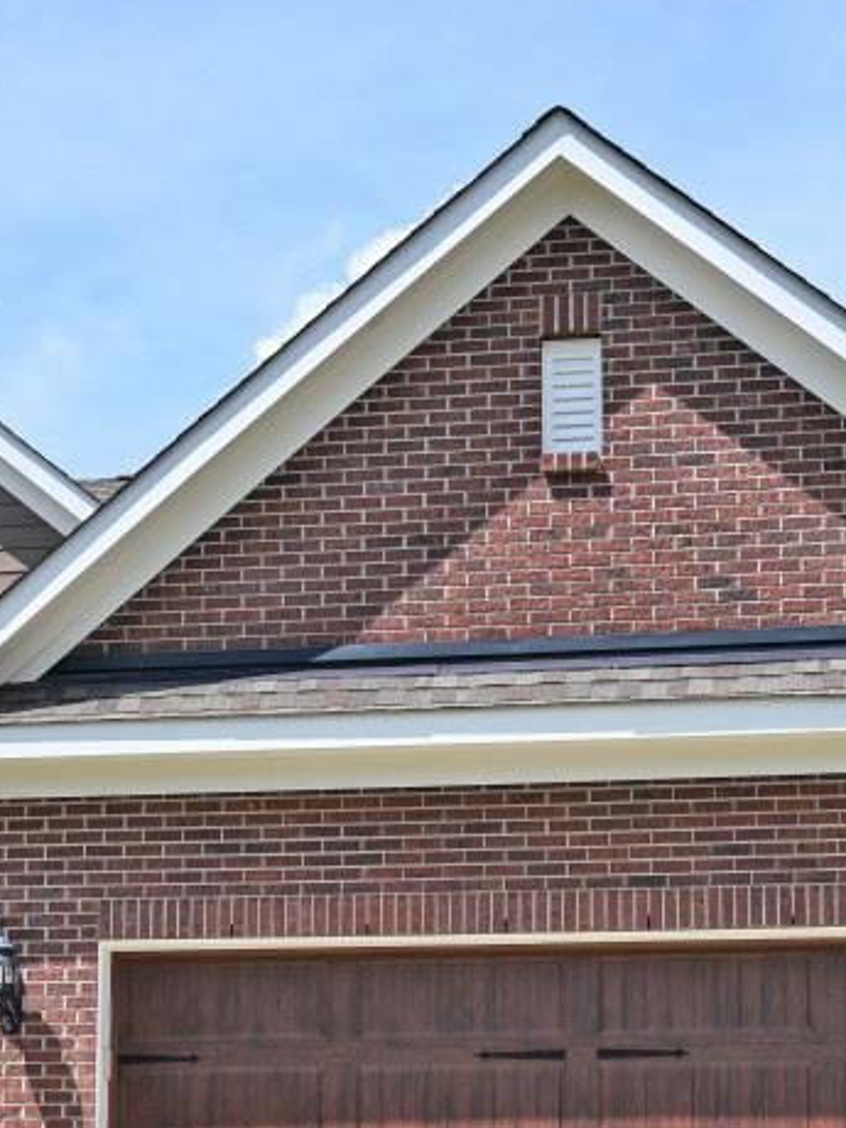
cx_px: 154
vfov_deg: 20.5
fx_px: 3063
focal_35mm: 94
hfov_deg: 15.6
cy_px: 993
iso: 100
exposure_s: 1/400
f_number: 7.1
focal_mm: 30
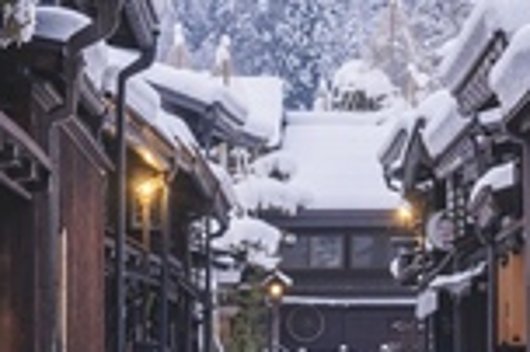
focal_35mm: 264
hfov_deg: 7.8
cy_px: 277
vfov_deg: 5.2
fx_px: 3882
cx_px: 321
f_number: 13
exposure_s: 4
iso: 125
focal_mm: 100
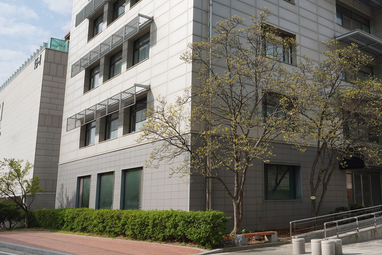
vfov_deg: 35.0
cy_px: 110
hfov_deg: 49.4
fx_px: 403
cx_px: 268
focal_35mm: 38
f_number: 16
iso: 100
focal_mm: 24
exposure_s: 1/100
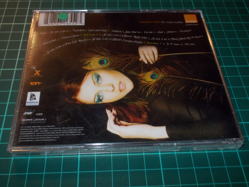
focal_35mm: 37
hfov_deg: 50.1
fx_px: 266
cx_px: 124
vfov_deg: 38.7
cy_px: 94
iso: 200
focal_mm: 5.2
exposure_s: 1/30
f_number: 3.7
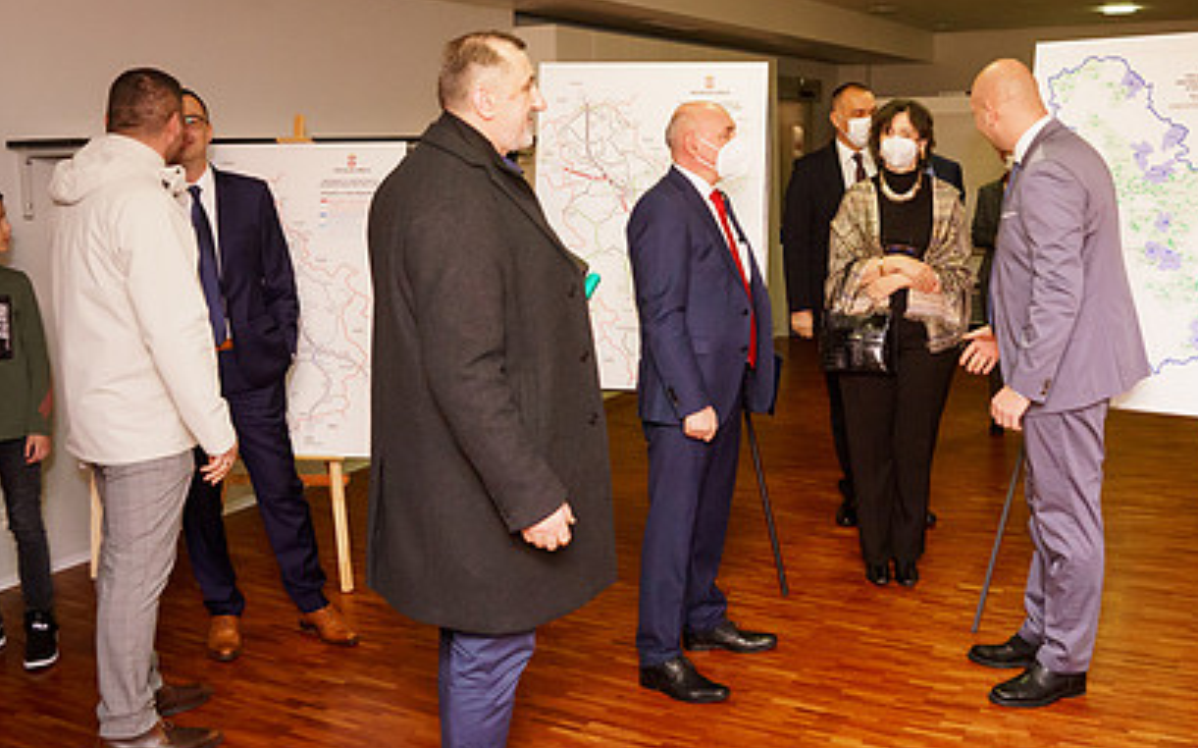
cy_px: 267
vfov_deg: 35.0
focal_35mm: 36
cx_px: 723
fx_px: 1175
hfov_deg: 53.6
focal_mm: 24
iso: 2500
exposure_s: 1/250
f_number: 4
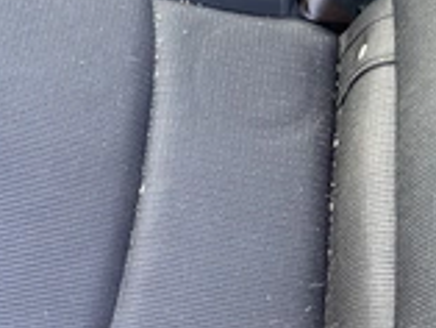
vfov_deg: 19.9
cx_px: 47
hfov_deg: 25.5
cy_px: 195
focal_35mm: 74
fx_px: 933
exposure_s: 1/60
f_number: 1.8
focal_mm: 3
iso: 160
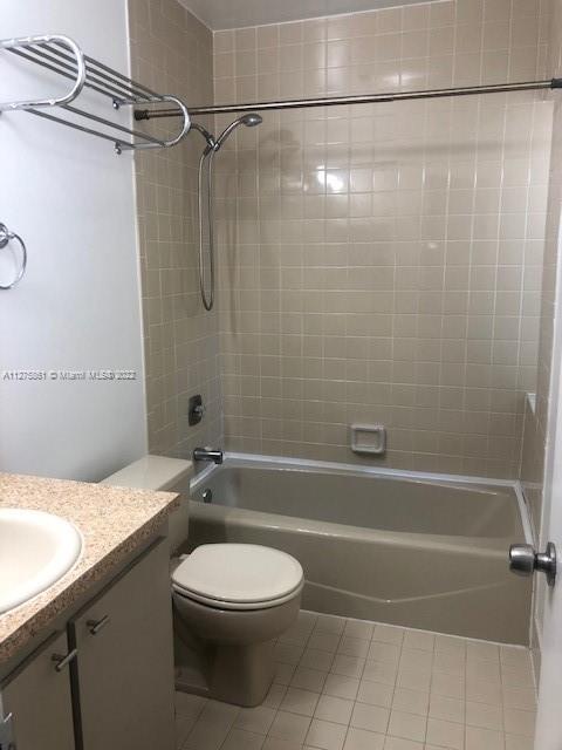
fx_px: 606
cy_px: 375
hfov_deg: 49.7
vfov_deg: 63.4
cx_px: 281
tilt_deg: -8.7
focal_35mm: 28
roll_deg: +0.5
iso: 25
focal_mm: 4
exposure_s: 1/40
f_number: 1.8
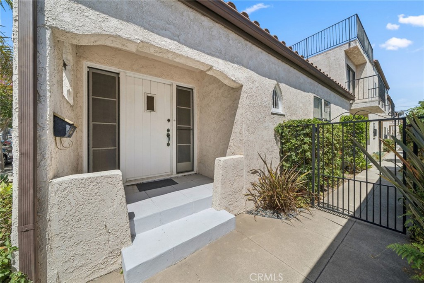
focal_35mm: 12
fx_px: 141
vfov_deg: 90.0
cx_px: 212
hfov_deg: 112.6
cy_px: 142
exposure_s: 1/1250
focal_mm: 12
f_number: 8
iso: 400
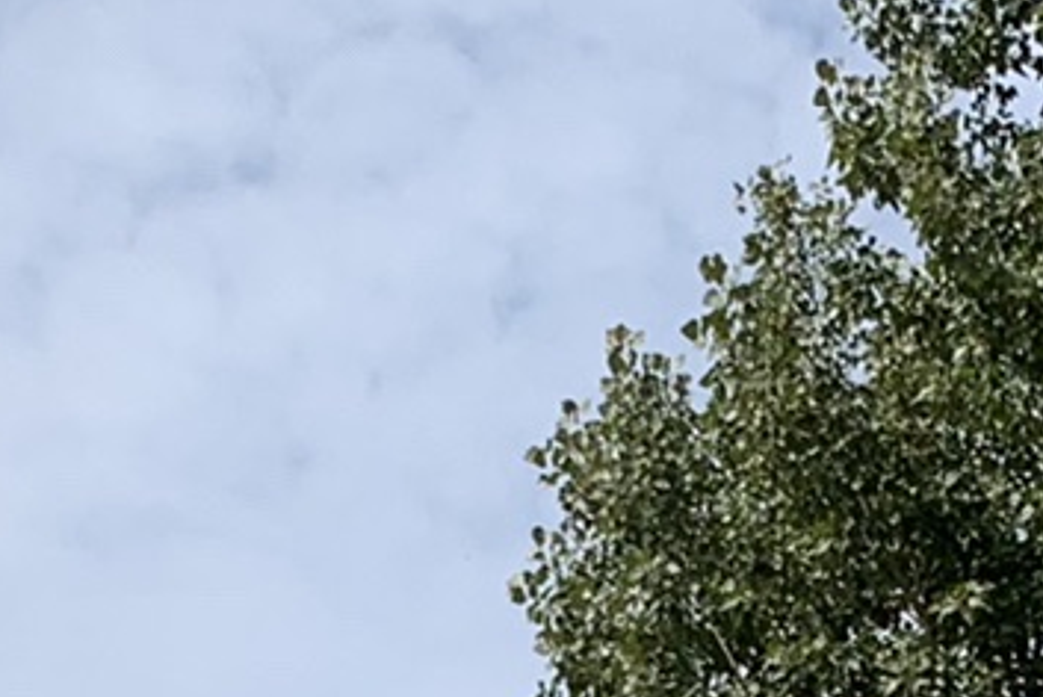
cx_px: 623
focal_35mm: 153
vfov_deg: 8.4
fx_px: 4436
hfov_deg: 13.4
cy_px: 1571
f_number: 1.8
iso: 25
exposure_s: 1/2994
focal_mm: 4.25
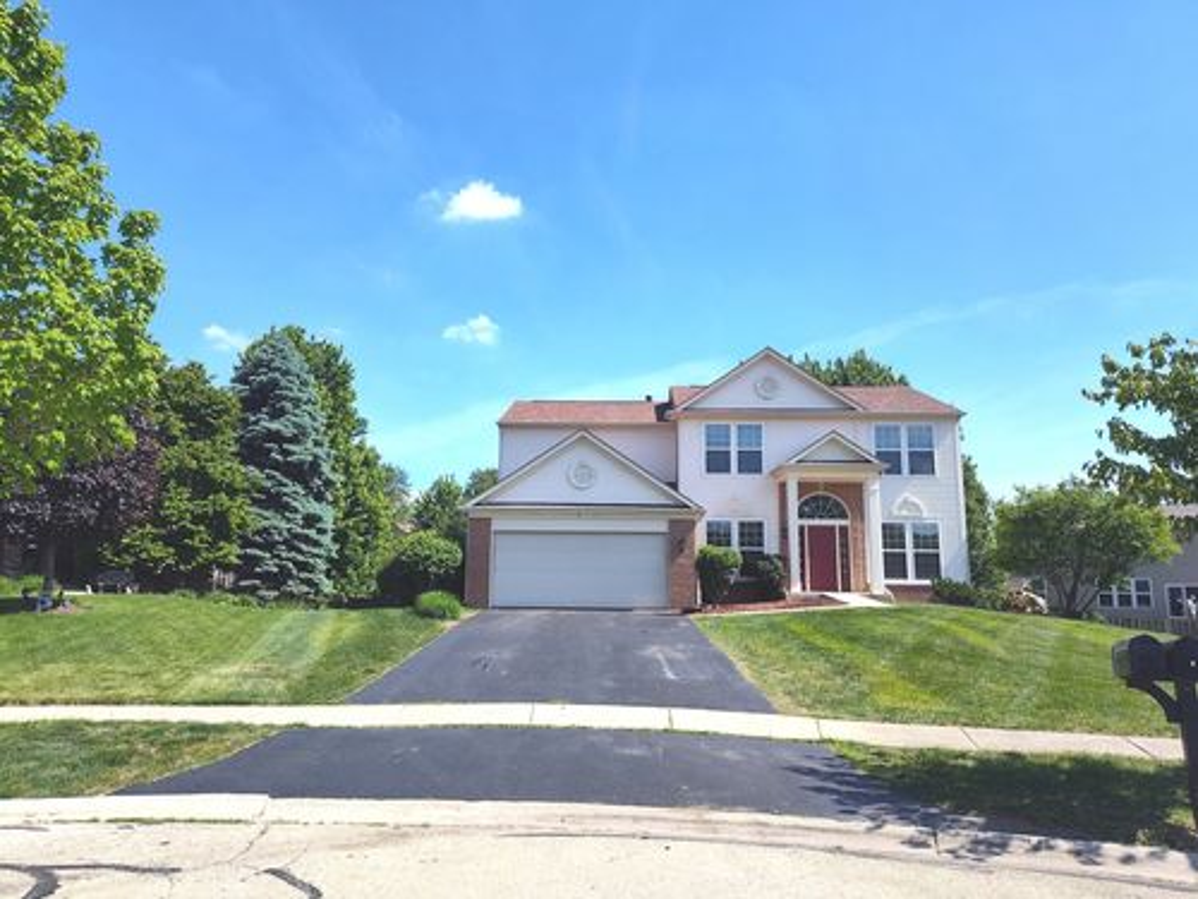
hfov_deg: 73.9
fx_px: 796
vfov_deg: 58.9
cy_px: 450
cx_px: 599
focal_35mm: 23
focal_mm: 5.56
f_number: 1.8
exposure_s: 1/1190
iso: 100
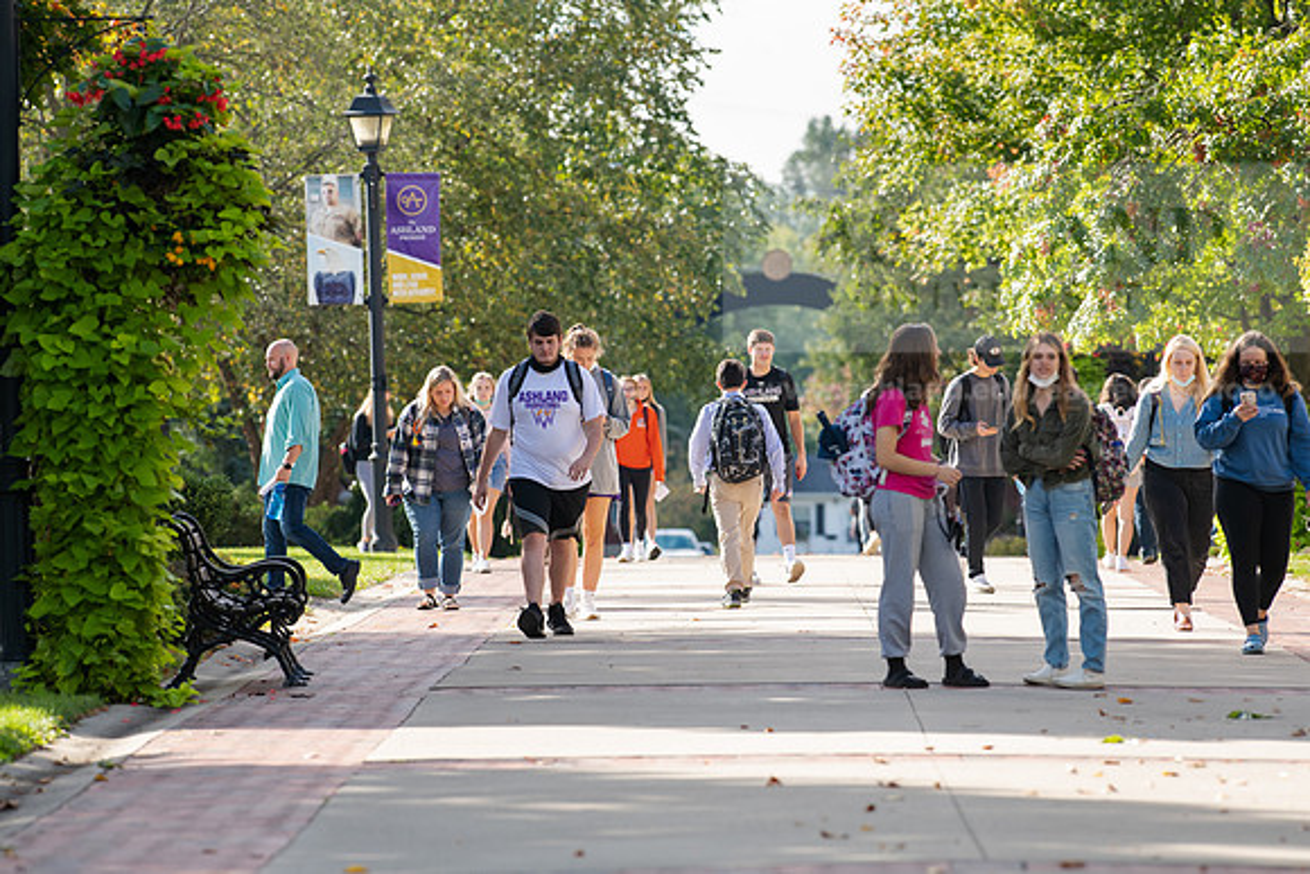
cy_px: 437
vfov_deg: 4.6
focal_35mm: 300
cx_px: 655
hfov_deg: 6.9
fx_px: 10919
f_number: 7.1
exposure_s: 1/400
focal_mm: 300
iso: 400
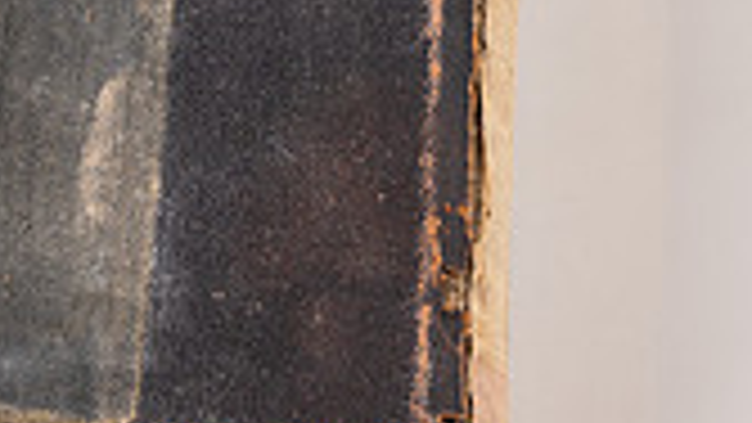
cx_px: 23
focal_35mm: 218
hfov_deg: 9.8
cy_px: 101
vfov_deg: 5.6
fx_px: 4348
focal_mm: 60
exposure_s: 1/125
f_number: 13
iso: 100
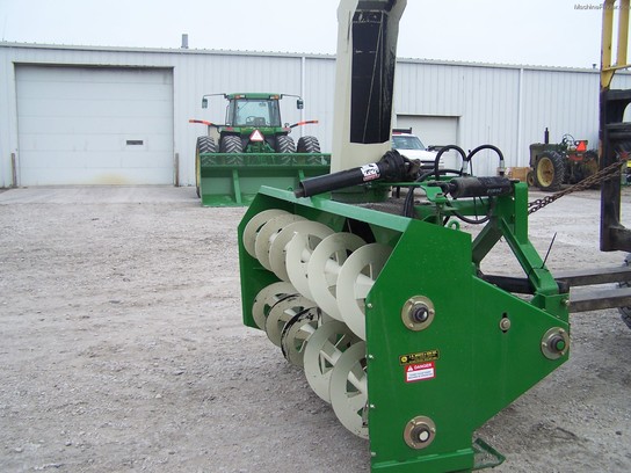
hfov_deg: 49.0
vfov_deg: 37.7
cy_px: 236
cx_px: 316
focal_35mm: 38
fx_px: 693
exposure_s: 1/350
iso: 80
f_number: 2.8
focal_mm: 6.3
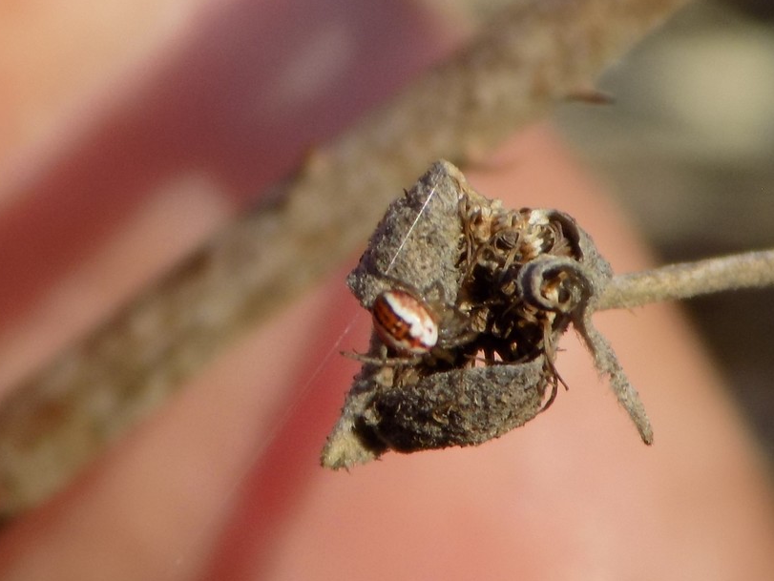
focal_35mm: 124
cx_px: 396
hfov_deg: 15.9
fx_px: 2774
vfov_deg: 12.0
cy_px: 294
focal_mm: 20.9
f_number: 4.8
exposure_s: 1/250
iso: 80
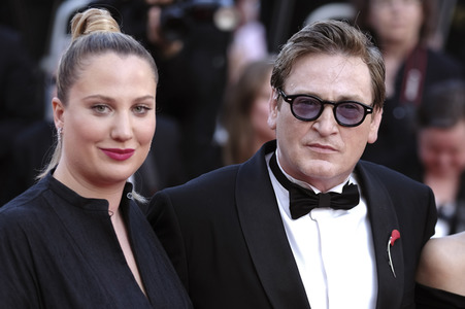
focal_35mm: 135
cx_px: 232
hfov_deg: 15.2
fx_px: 1742
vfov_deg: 10.1
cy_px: 154
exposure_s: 1/160
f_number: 2
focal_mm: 90
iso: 100
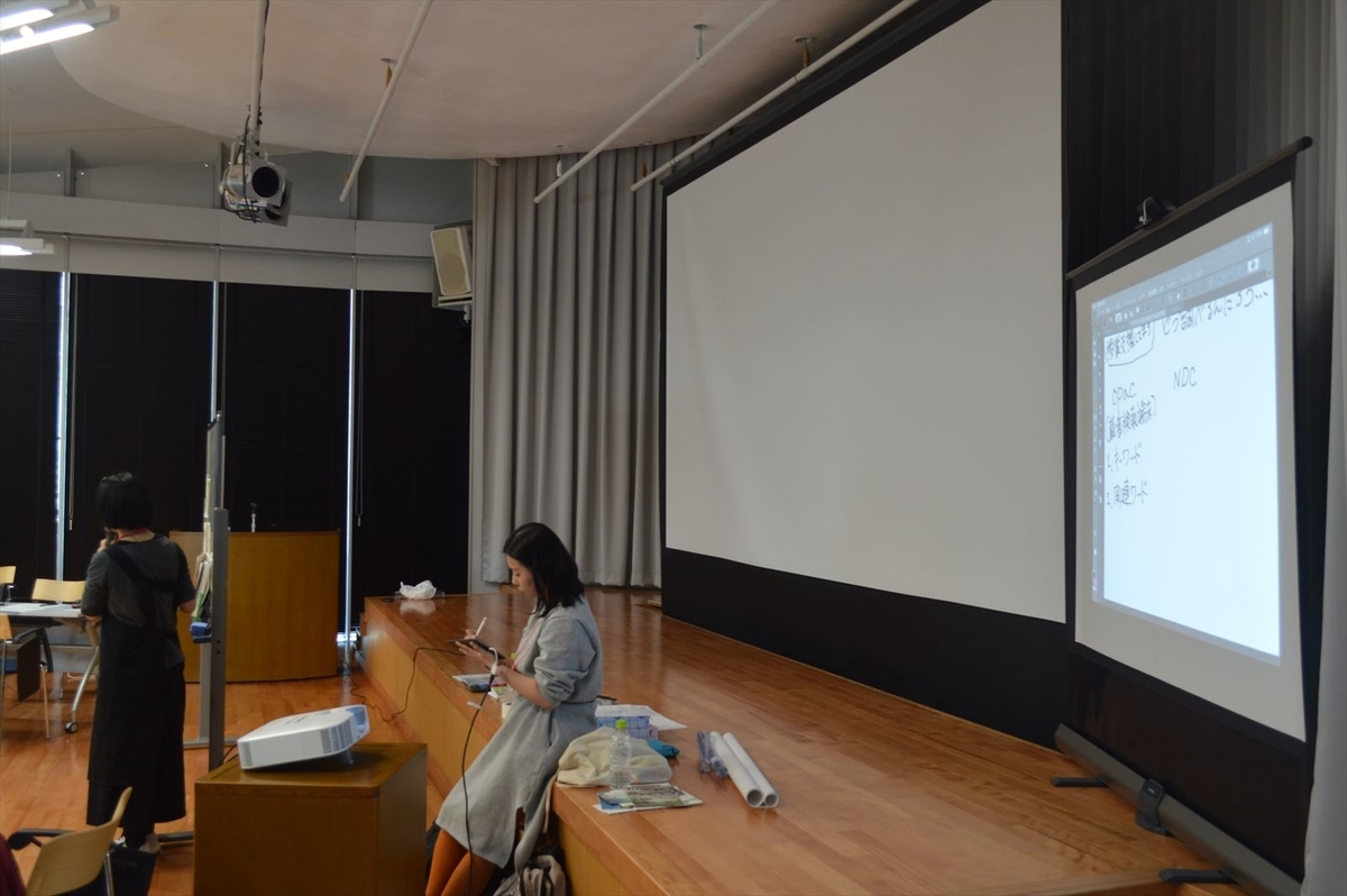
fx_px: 1009
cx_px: 674
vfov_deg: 47.9
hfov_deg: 67.4
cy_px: 448
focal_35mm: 27
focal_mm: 18
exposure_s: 1/40
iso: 400
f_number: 3.5
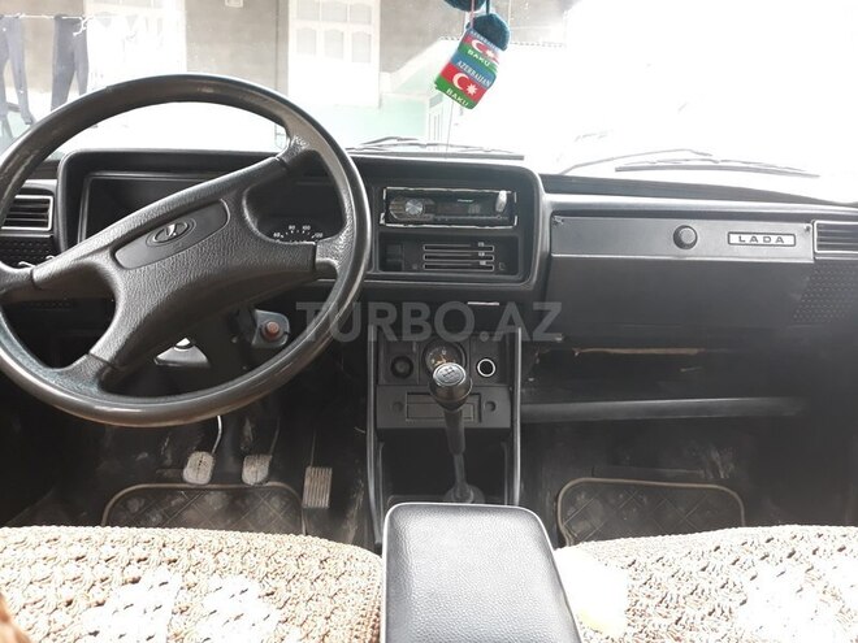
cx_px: 429
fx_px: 669
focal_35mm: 27
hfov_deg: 65.3
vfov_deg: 51.4
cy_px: 322
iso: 160
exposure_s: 1/40
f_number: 1.7
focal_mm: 3.71
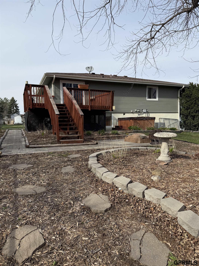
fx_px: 184
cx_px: 100
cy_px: 133
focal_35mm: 24
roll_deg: +1.4
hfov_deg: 56.8
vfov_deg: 71.6
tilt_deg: -2.2
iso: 80
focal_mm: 6.76
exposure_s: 1/4673
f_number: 1.78
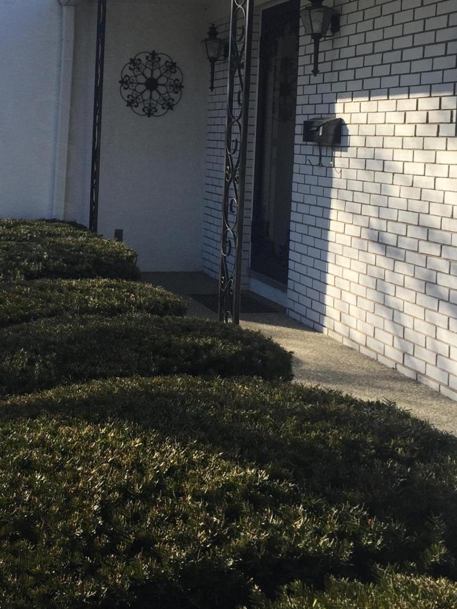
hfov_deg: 26.7
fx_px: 933
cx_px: 53
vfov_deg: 35.8
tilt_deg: -4.1
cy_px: 206
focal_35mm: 53
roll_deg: -1.7
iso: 32
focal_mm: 4.15
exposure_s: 1/1130
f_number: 2.2
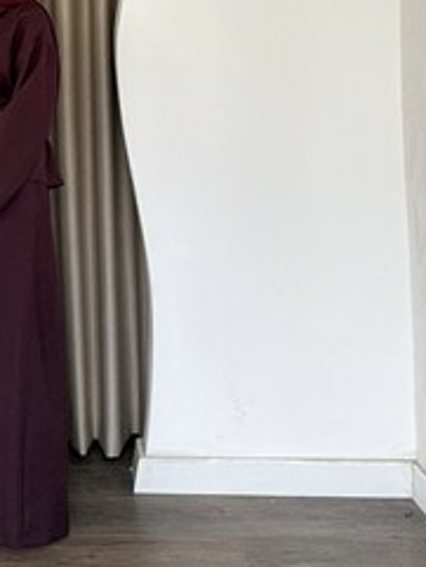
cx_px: -31
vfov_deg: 34.0
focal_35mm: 53
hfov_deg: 25.7
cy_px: 46
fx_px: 869
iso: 800
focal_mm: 6.76
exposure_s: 1/121
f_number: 1.78
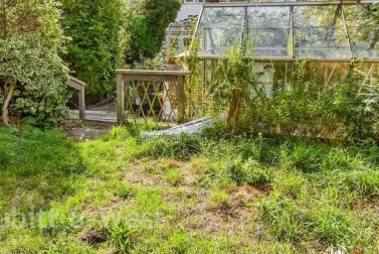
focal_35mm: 33
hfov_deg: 56.9
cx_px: 160
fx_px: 348
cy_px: 67
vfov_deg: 39.1
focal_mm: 13
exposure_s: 1/500
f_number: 8
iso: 200
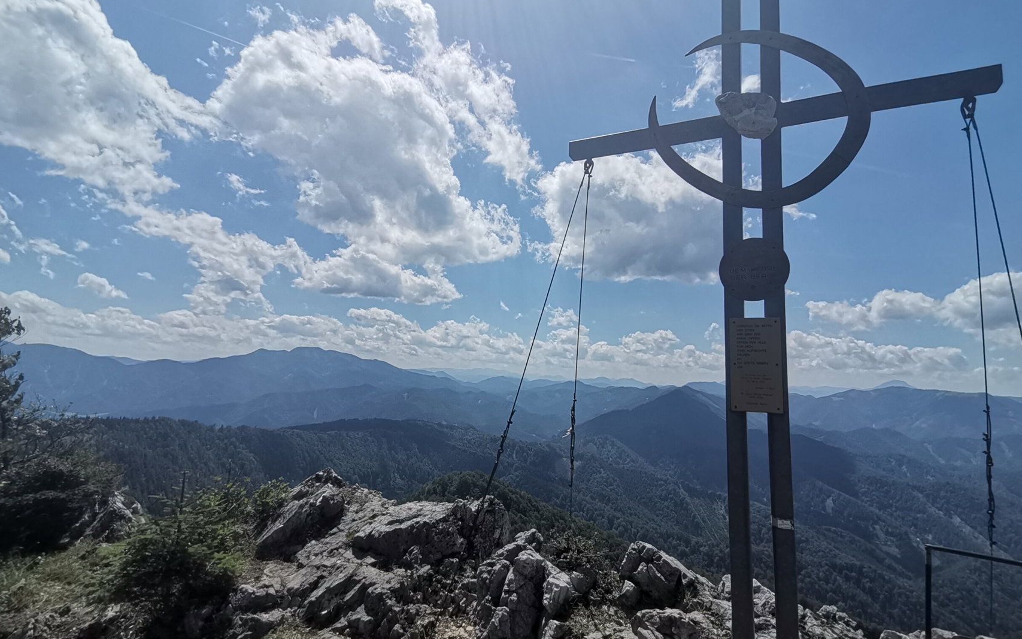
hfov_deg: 88.0
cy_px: 302
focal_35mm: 19
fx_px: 529
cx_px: 512
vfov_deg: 62.2
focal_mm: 1.78
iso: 50
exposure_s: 1/3584
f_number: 2.4
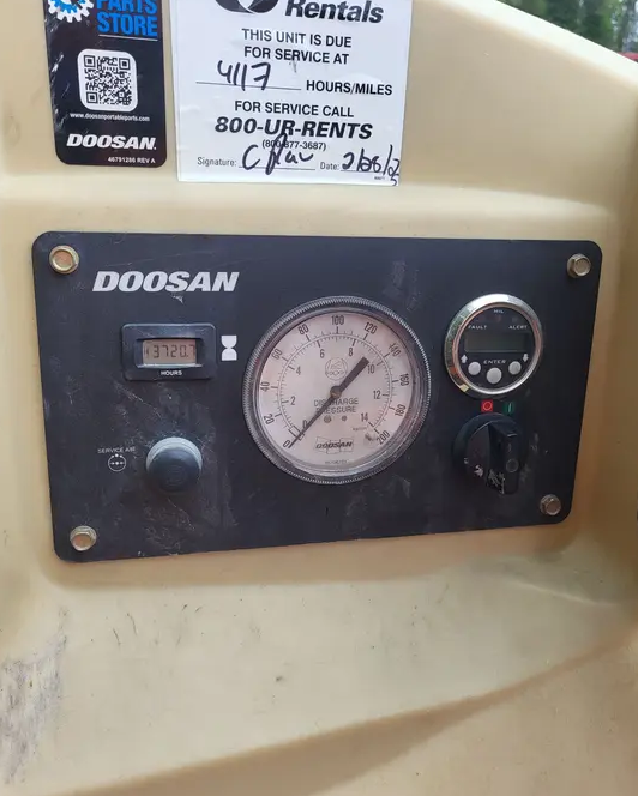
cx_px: 324
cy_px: 385
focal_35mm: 28
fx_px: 660
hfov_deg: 51.6
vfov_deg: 62.2
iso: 40
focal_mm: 5.4
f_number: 1.8
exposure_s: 1/416
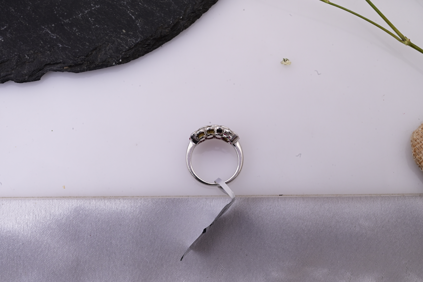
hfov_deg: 28.9
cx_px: 212
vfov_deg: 19.4
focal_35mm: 70
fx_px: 822
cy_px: 141
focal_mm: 70
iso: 640
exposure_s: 1/80
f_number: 20
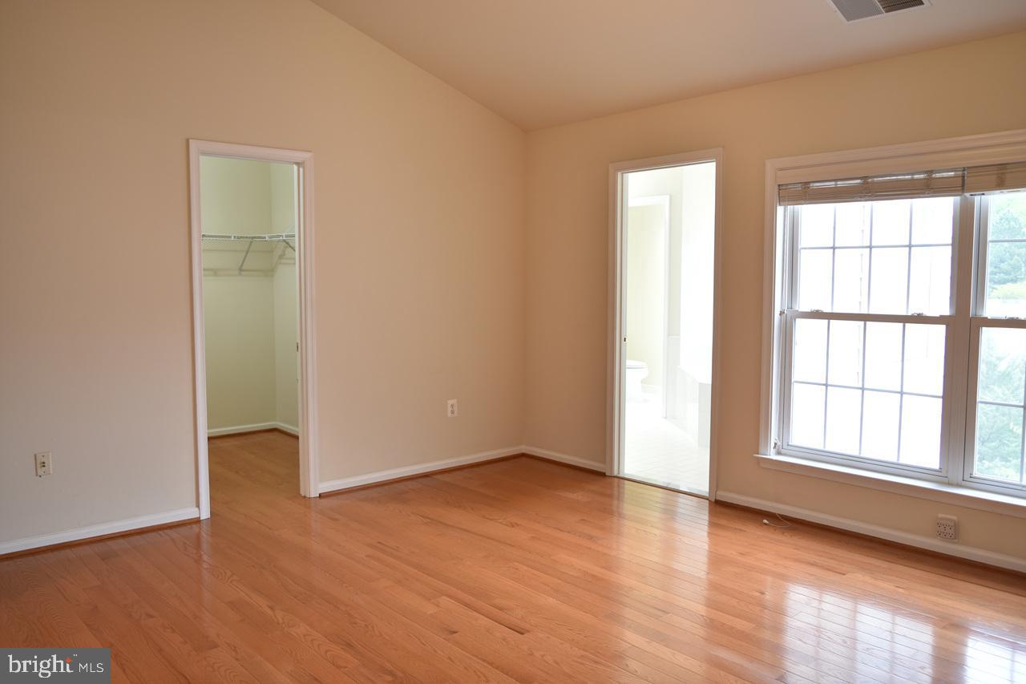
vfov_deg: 47.9
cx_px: 513
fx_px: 769
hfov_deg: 67.4
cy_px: 342
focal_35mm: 27
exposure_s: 1/10
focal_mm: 18
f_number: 3.5
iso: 200
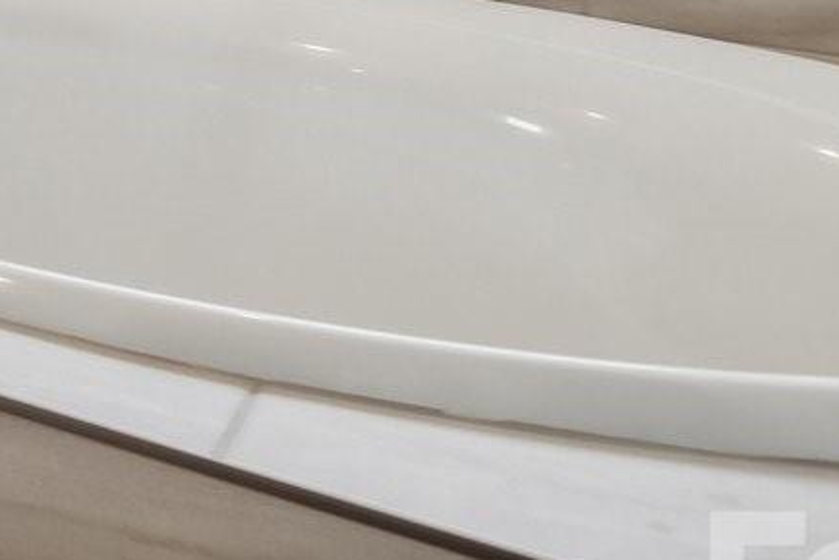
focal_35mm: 66
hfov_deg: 21.1
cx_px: -653
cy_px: -428
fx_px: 1539
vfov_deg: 17.2
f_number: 7.1
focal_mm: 14
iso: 160
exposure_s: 1/25
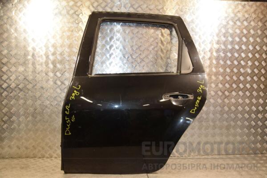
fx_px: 234
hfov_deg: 59.5
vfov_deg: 41.7
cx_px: 134
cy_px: 89
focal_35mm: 32
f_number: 5
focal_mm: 21
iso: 800
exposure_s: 1/200
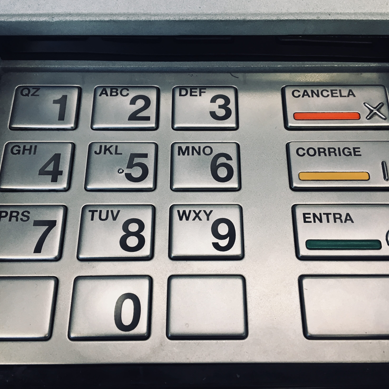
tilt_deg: -55.3
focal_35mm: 35
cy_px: 190
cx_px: 202
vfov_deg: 47.2
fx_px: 445
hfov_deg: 47.2
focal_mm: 4.15
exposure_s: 1/30
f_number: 2.2
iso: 64
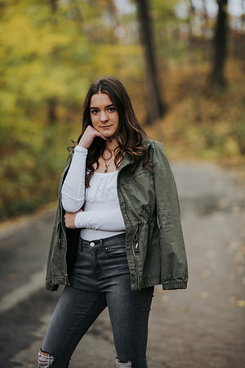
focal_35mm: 85
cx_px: 122
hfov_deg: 16.1
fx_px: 868
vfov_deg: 23.9
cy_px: 184
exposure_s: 1/125
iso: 250
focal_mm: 85
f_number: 1.8
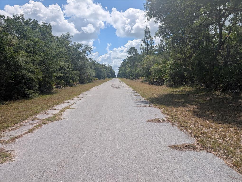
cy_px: 91
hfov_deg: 71.5
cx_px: 121
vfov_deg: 56.9
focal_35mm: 24
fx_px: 168
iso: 21
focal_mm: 6.9
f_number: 1.68
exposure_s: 1/1805
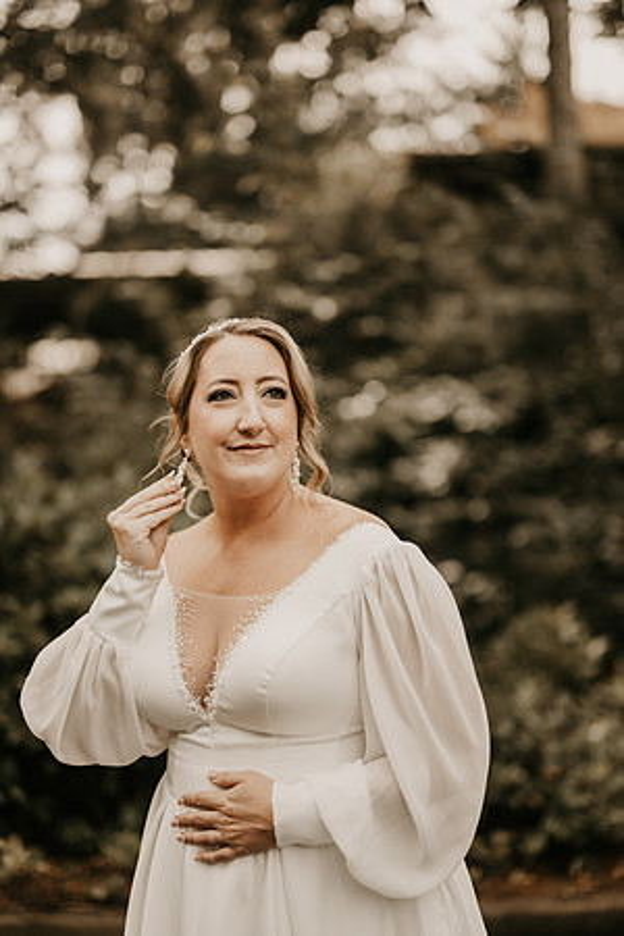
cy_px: 468
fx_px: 1300
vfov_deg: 39.6
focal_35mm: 50
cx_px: 312
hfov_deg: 27.0
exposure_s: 1/4000
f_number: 1.2
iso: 250
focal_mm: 50
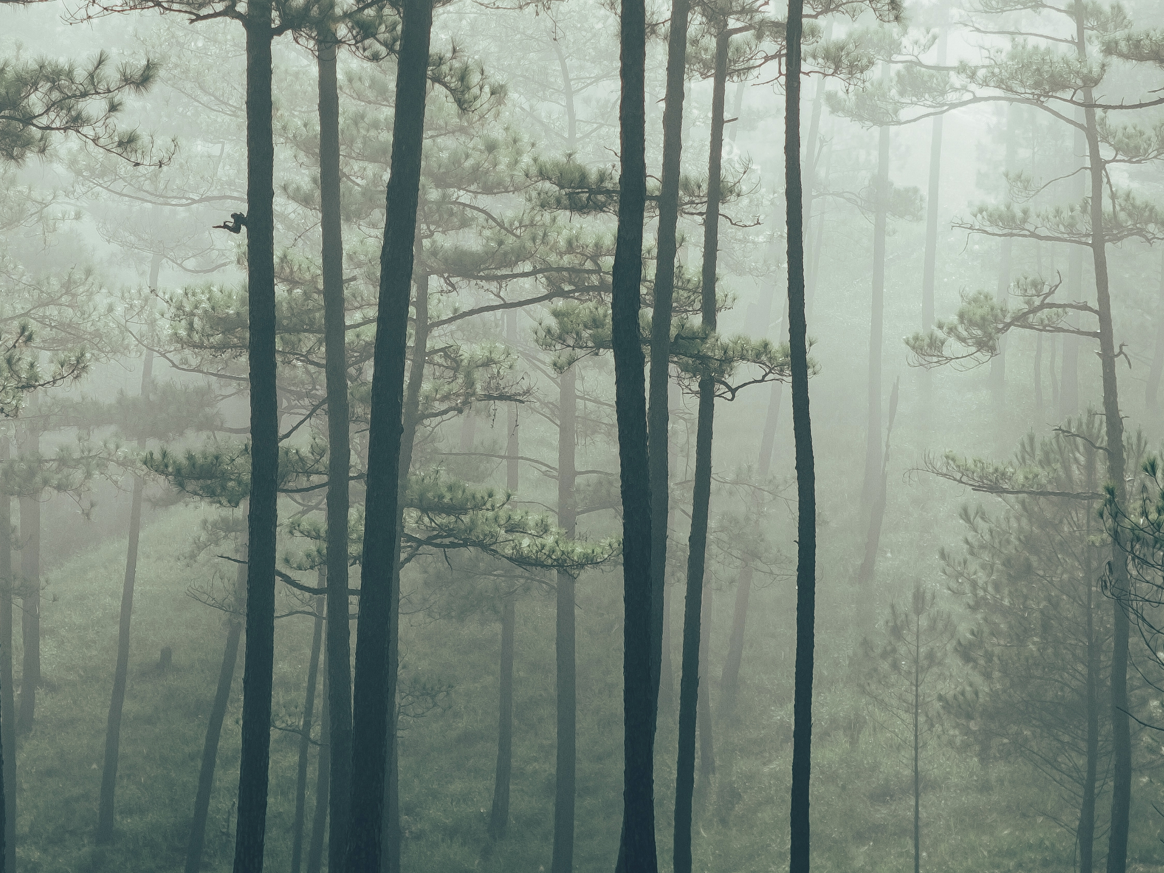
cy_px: 359
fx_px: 4741
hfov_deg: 14.0
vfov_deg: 10.5
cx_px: 372
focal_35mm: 141
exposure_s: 1/1000
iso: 80
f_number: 1.8
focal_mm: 35
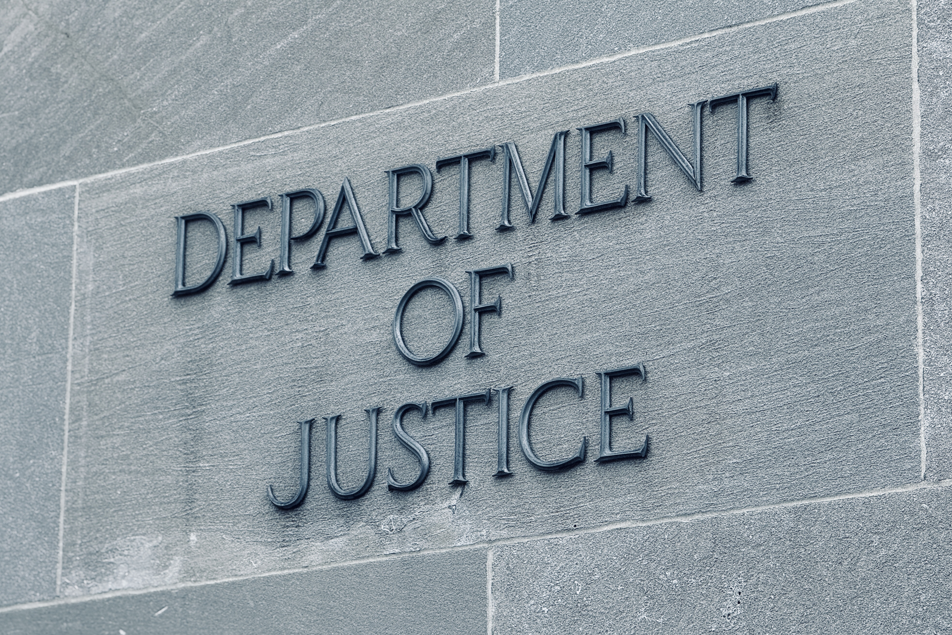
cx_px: 481
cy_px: 309
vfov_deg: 10.7
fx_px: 3385
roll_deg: -0.4
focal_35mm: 128
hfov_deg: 16.0
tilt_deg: +14.6
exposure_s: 1/169
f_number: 2.8
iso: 50
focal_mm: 15.66
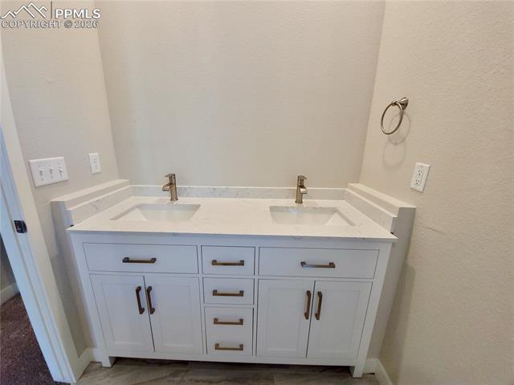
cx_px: 257
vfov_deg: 89.8
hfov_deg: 106.2
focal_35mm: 13
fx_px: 193
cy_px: 192
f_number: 2.2
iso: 80
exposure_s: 1/30
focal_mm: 1.74
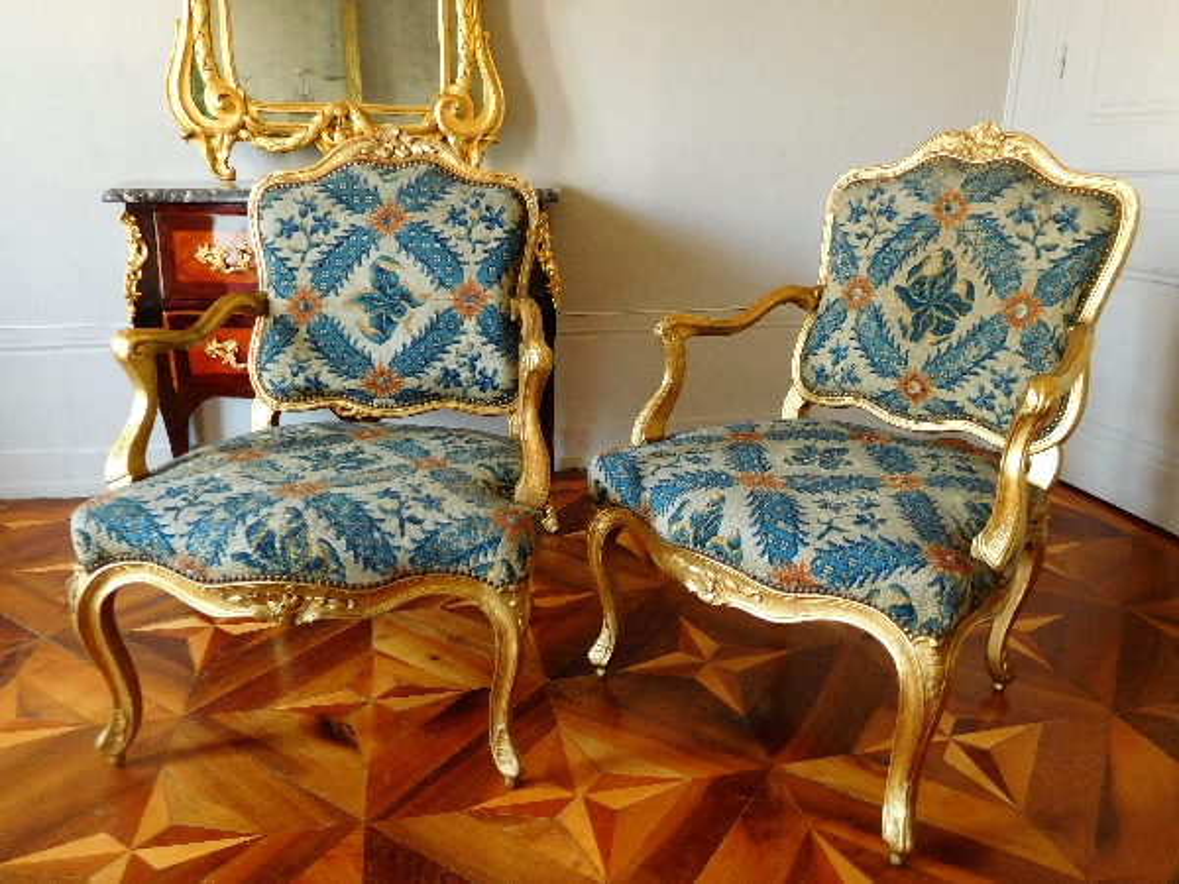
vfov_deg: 54.9
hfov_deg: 69.4
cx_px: 590
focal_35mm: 25
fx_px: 851
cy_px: 442
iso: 200
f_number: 3.4
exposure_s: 1/8
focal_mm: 4.5
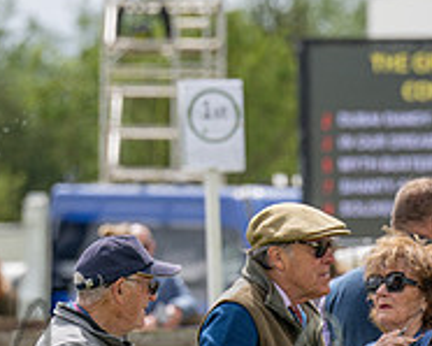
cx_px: 473
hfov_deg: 2.8
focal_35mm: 682
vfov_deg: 2.3
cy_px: 474
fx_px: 8724
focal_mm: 200
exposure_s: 1/1000
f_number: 5
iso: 250
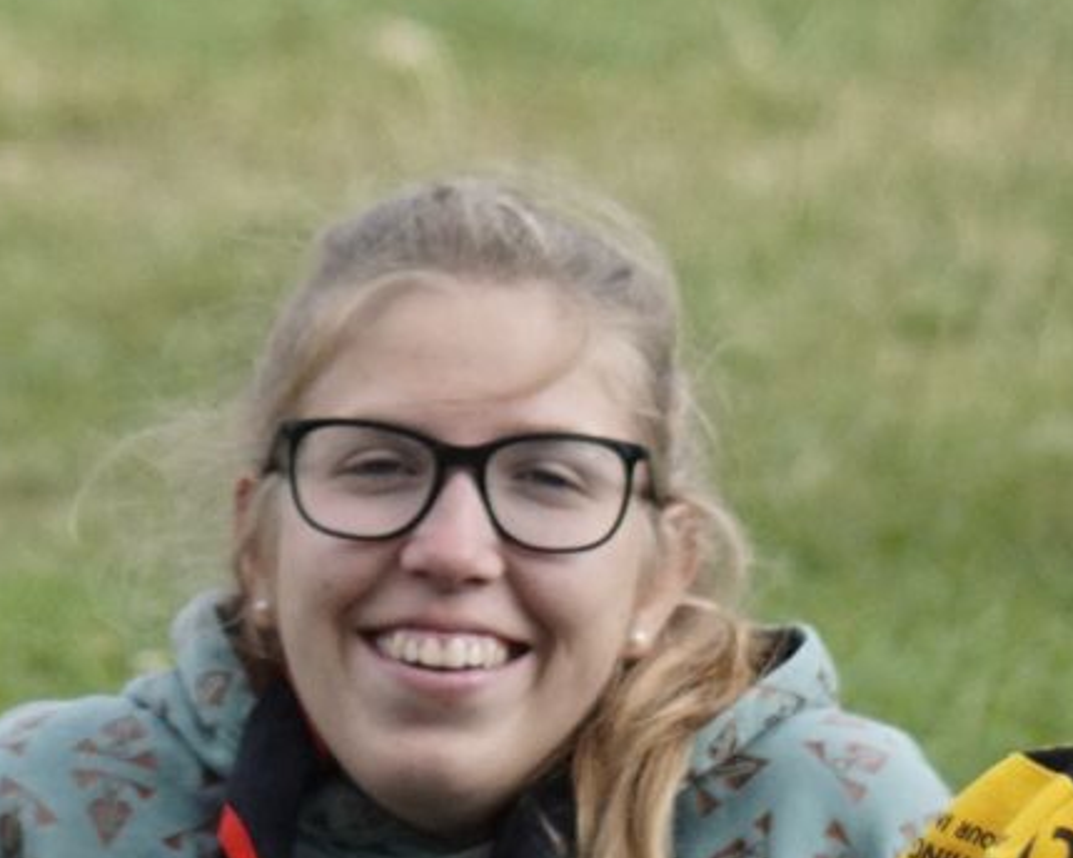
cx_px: 656
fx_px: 19943
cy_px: -200
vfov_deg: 2.5
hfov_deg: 3.1
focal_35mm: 628
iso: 800
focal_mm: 100
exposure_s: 1/2000
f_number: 4.5
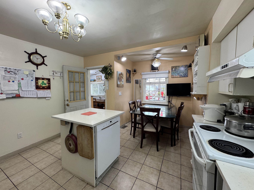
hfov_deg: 102.1
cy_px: 95
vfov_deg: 85.7
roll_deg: +0.4
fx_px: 103
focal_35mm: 14
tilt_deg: -2.9
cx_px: 127
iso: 125
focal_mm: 2.22
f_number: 2.2
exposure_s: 1/120
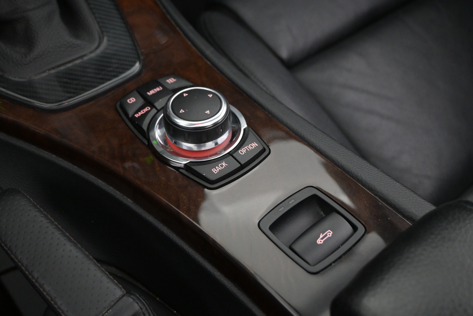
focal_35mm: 36
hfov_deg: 53.1
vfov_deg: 36.9
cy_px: 158
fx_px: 473
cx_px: 236
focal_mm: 24
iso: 2500
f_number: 4.2
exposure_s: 1/40
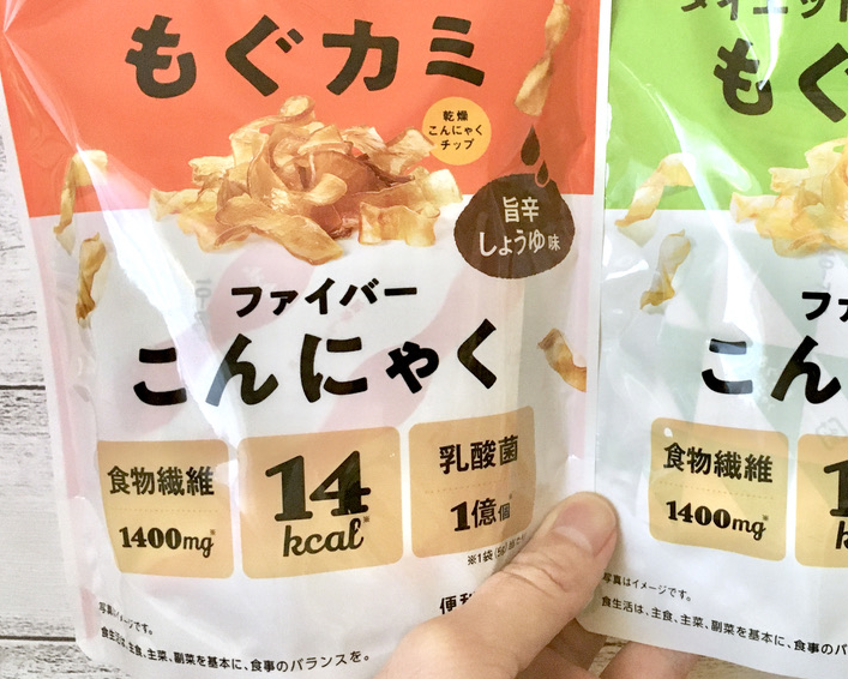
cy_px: 240
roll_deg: -0.1
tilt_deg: -23.7
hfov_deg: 43.9
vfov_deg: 36.2
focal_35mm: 41
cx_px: 594
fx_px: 1029
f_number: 2.2
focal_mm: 4.15
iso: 200
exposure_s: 1/17
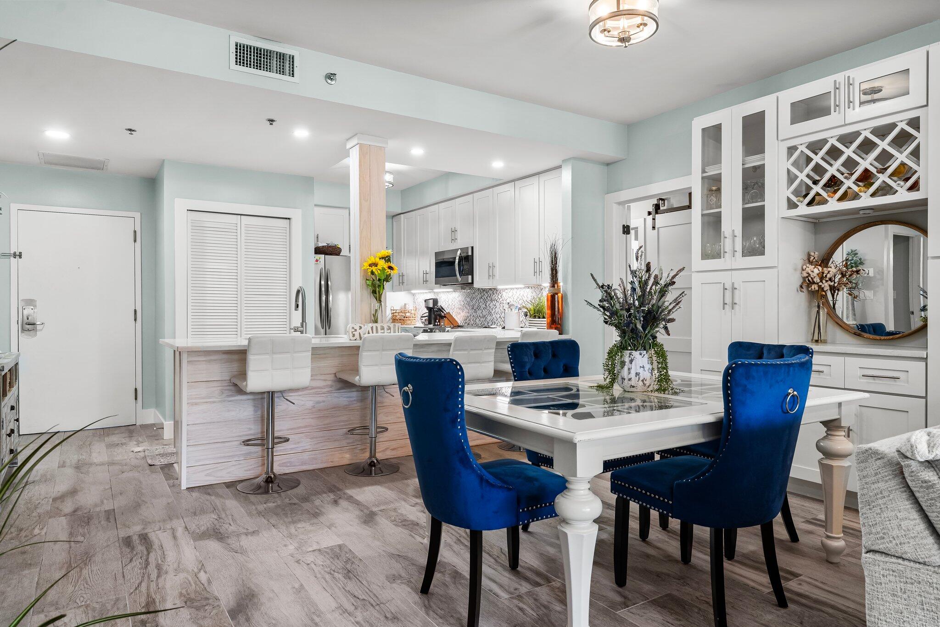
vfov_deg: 57.0
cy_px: 314
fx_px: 577
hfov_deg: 78.3
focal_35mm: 22
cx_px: 470
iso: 400
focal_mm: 22.1
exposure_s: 1/1.25
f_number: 8
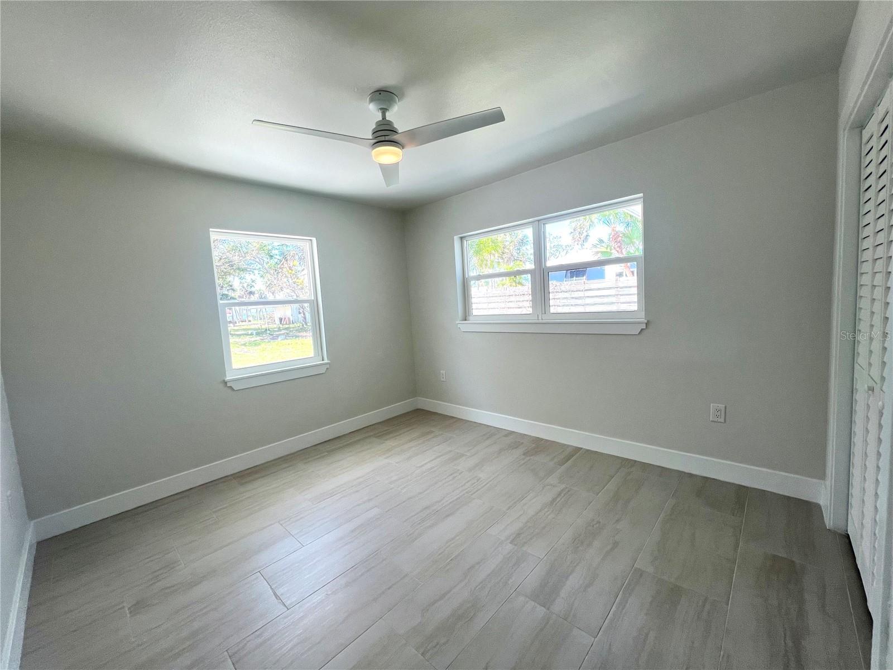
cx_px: 446
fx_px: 335
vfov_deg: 89.9
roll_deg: +3.9
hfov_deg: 106.2
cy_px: 335
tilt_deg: -5.0
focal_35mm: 13
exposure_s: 1/120
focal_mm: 1.57
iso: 64
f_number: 1.8
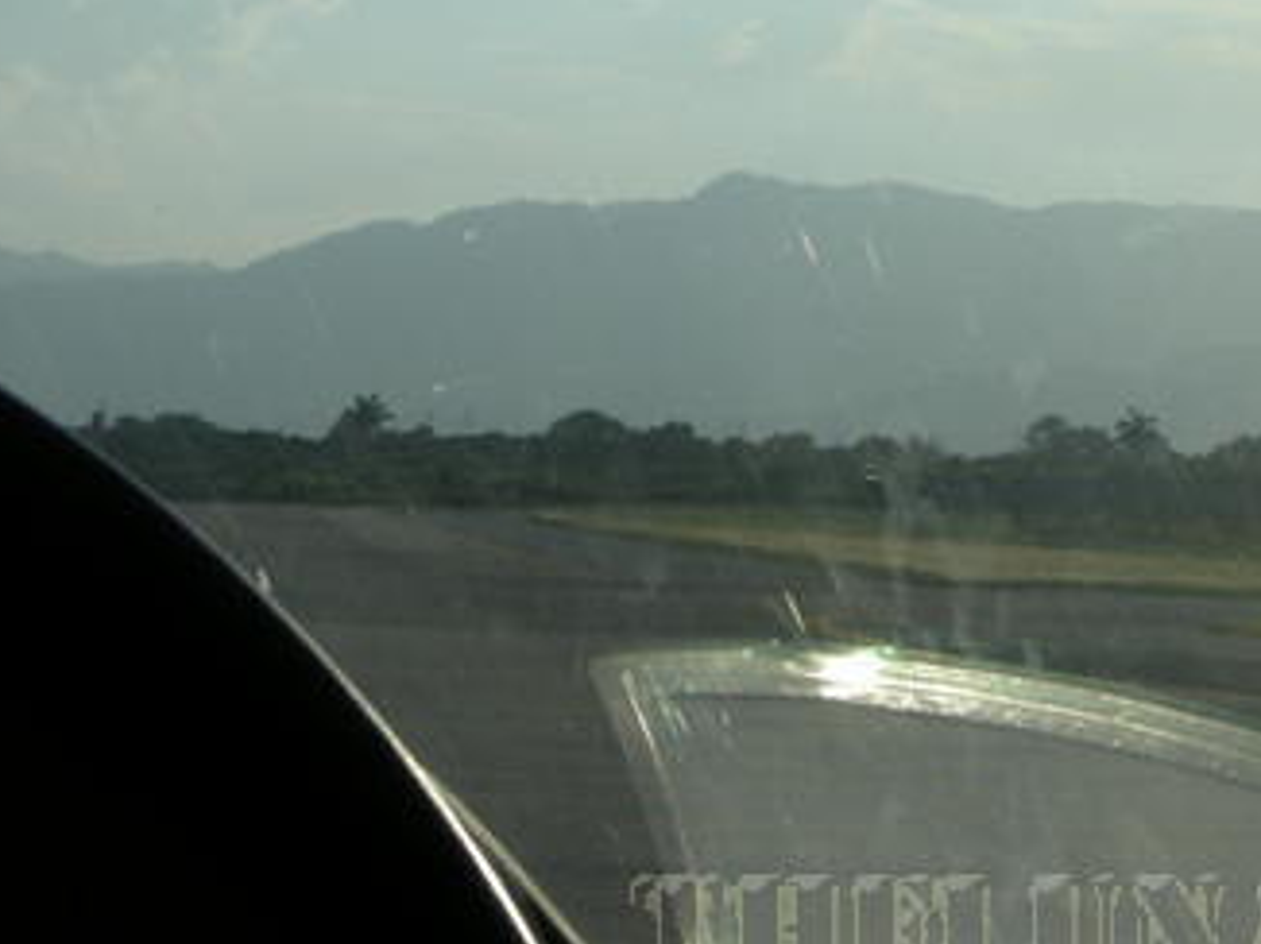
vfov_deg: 8.7
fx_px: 6225
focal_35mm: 171
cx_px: 928
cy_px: 267
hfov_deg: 11.5
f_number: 6.7
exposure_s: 1/322
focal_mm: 18.6
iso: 64
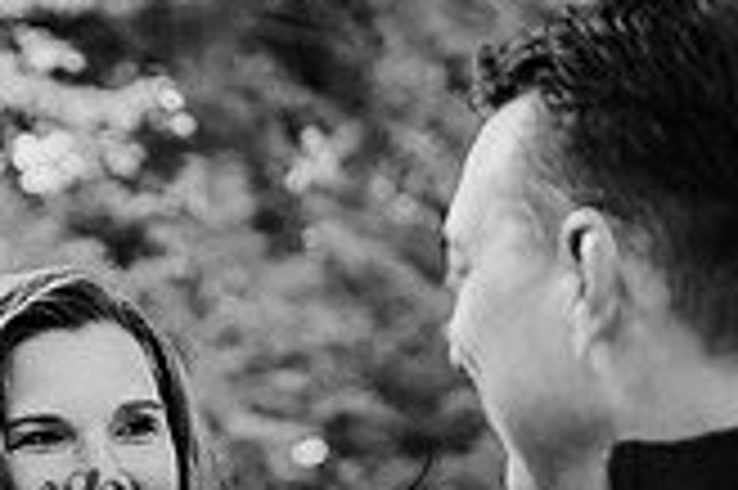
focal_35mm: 131
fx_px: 2683
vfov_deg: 10.1
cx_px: -40
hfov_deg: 15.3
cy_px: 728
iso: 400
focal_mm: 35
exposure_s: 1/500
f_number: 1.8
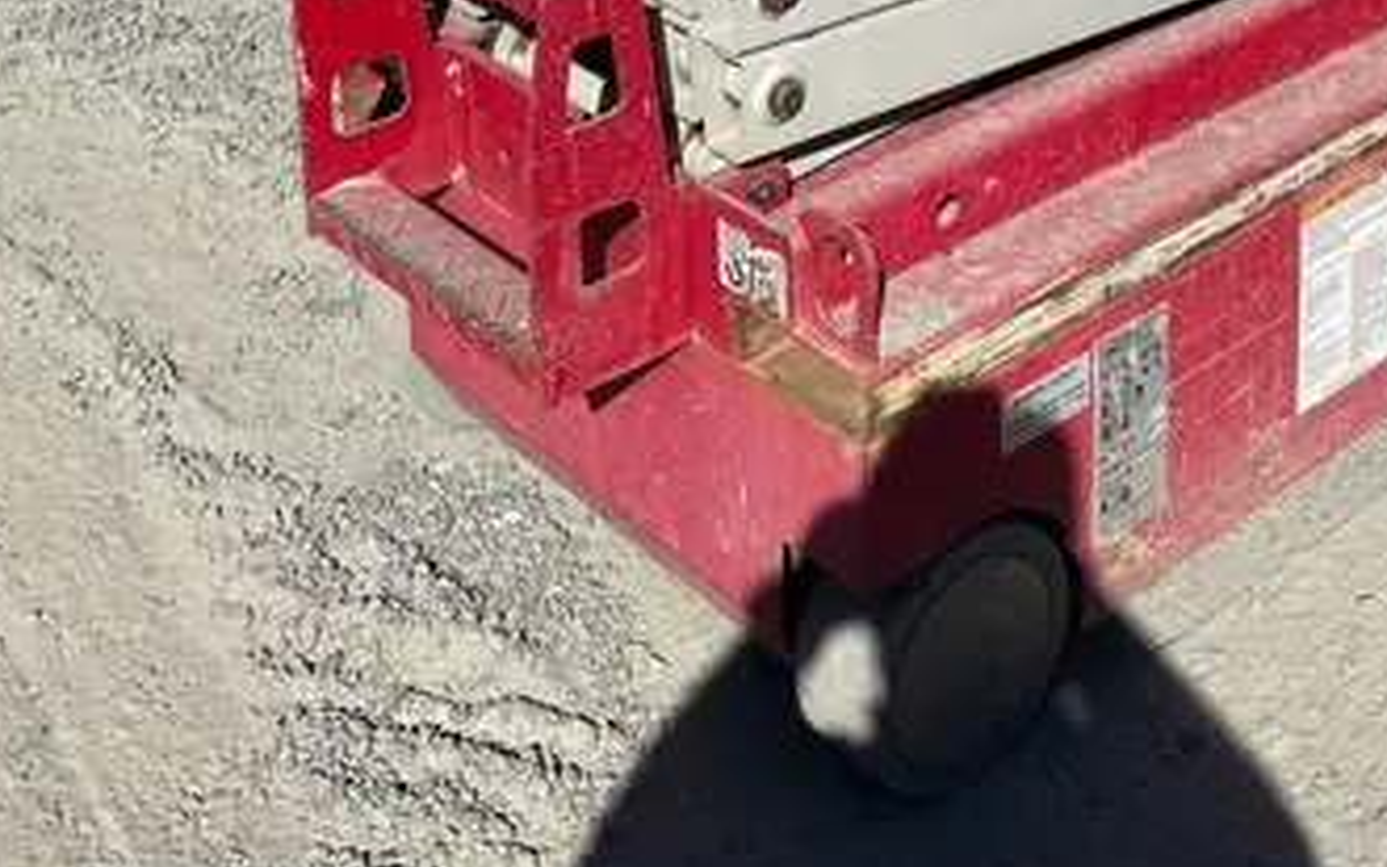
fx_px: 2306
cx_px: 1027
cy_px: -559
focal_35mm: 61
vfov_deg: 18.1
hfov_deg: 32.9
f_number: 1.6
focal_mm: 4.2
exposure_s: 1/5291
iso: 32
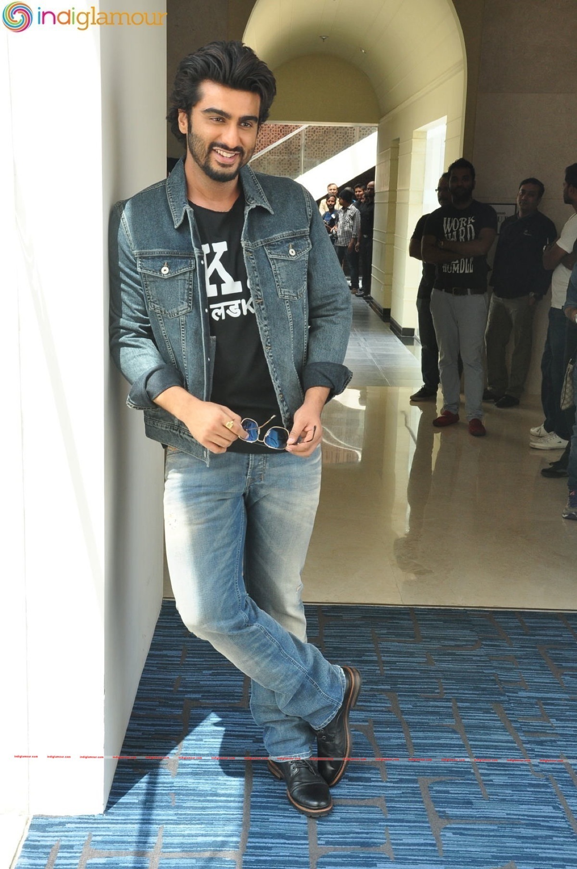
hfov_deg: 28.0
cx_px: 288
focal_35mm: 48
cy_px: 434
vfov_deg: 41.2
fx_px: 1157
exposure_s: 1/125
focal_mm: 32
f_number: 9
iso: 500
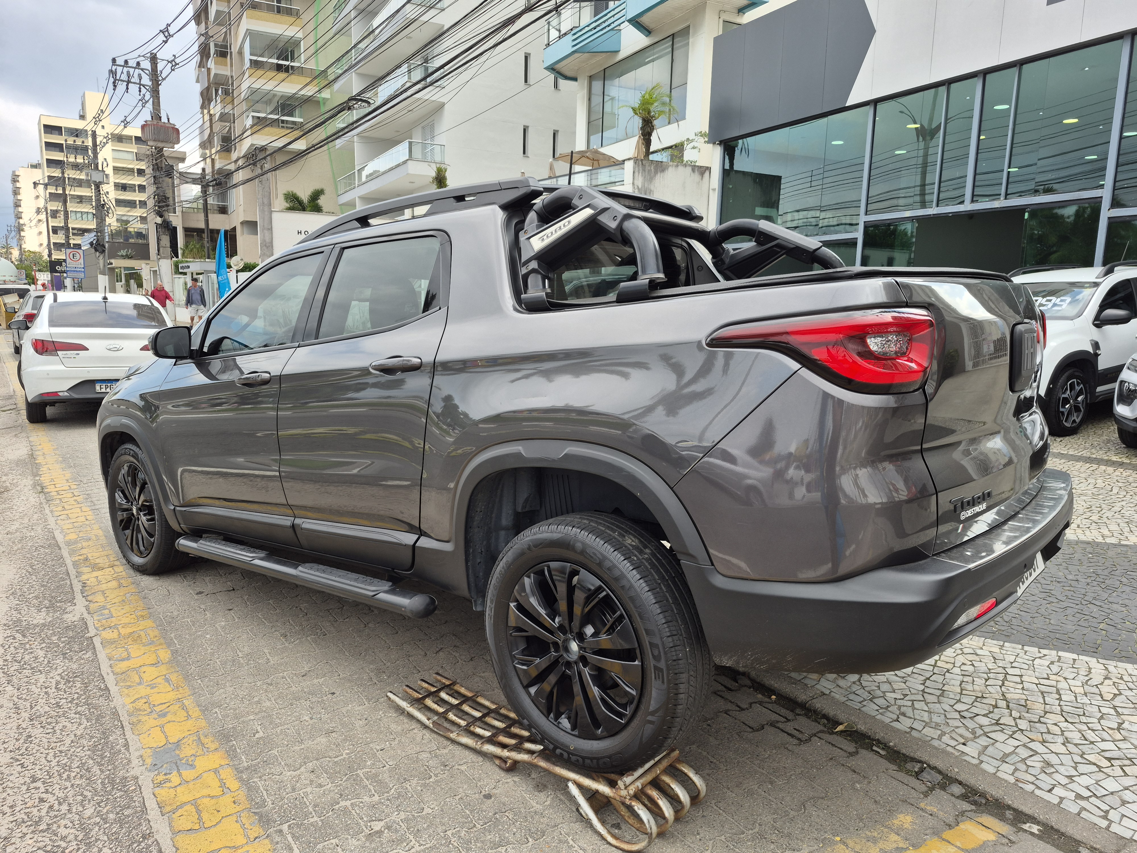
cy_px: 426
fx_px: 755
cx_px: 568
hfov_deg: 73.9
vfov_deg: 58.9
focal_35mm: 23
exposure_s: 1/576
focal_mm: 5.4
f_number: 1.8
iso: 25
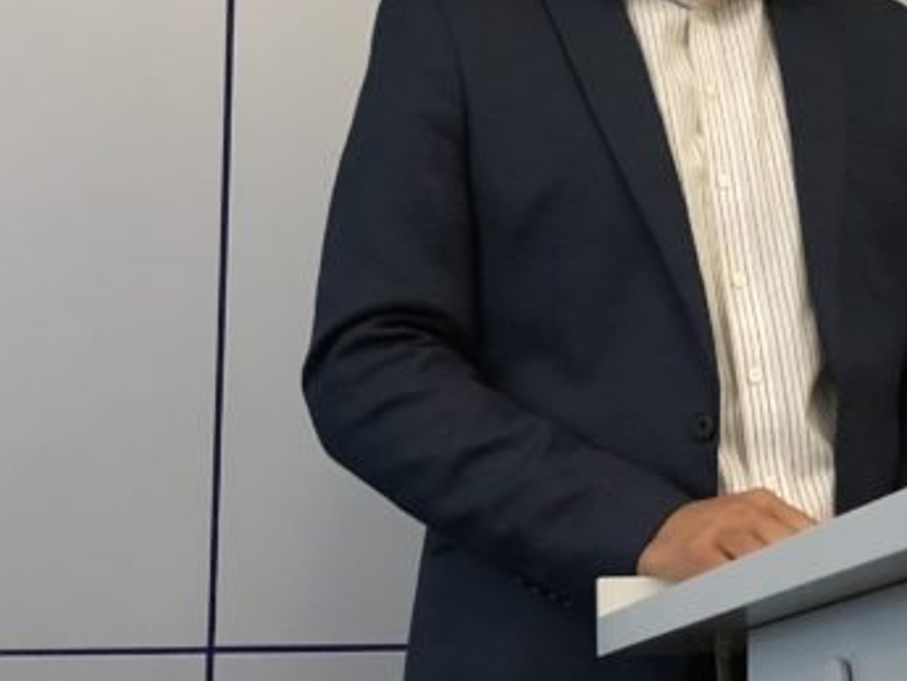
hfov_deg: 23.1
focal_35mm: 83
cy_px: 160
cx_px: 762
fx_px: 2176
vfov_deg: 17.7
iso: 100
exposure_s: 1/12
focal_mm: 4
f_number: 1.8
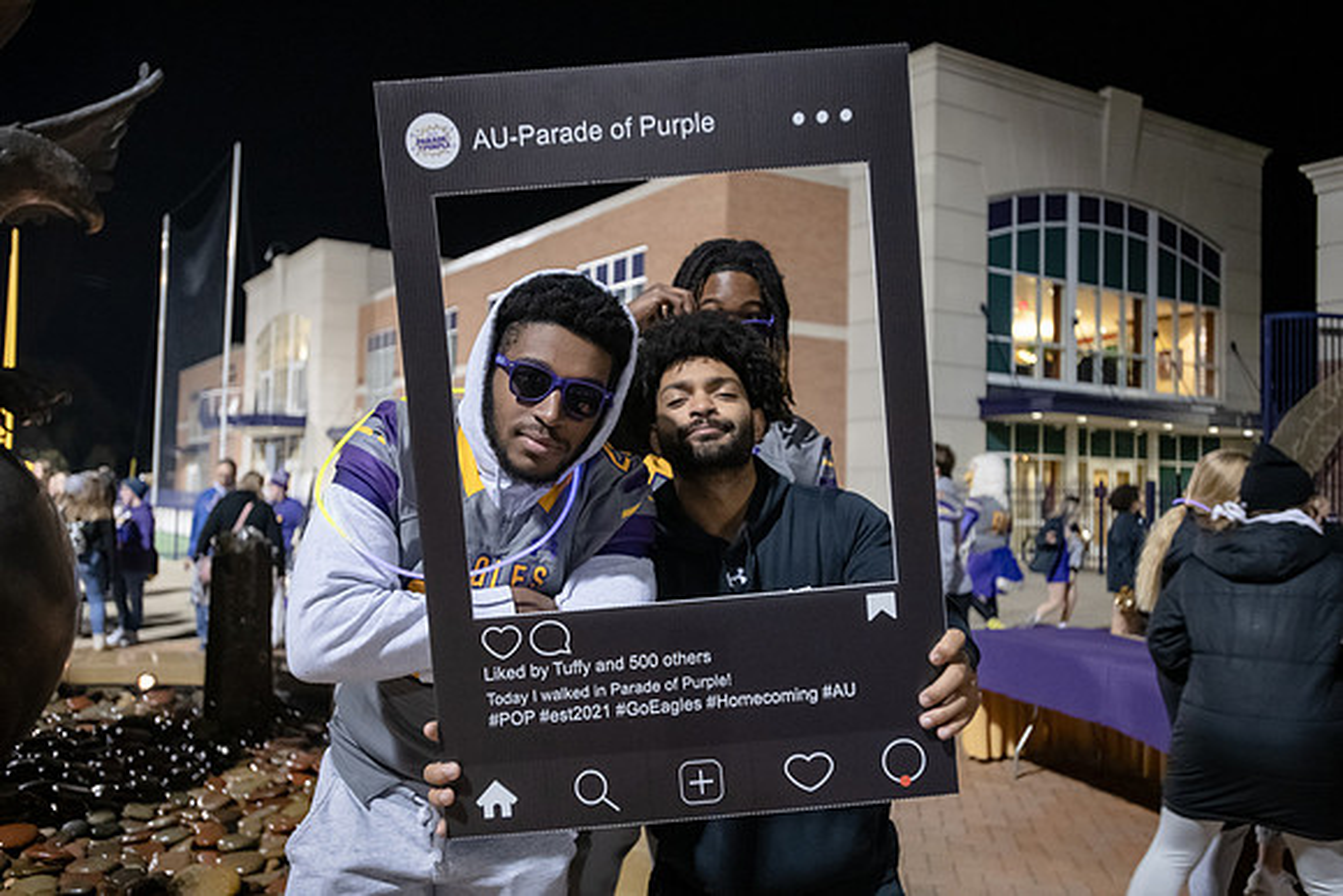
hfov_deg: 61.9
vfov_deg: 43.6
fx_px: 1119
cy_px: 448
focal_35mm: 30
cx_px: 672
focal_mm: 30
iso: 4000
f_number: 3.5
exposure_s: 1/80
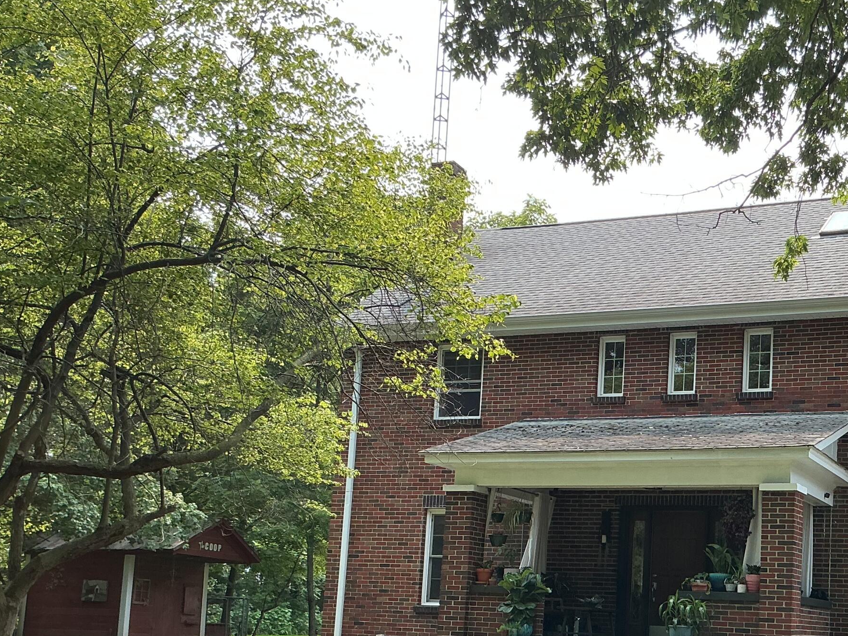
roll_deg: -1.2
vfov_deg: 29.2
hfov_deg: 37.7
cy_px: 475
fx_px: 1200
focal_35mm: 49
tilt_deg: +5.7
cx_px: 657
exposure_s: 1/331
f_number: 1.8
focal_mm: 3
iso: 25
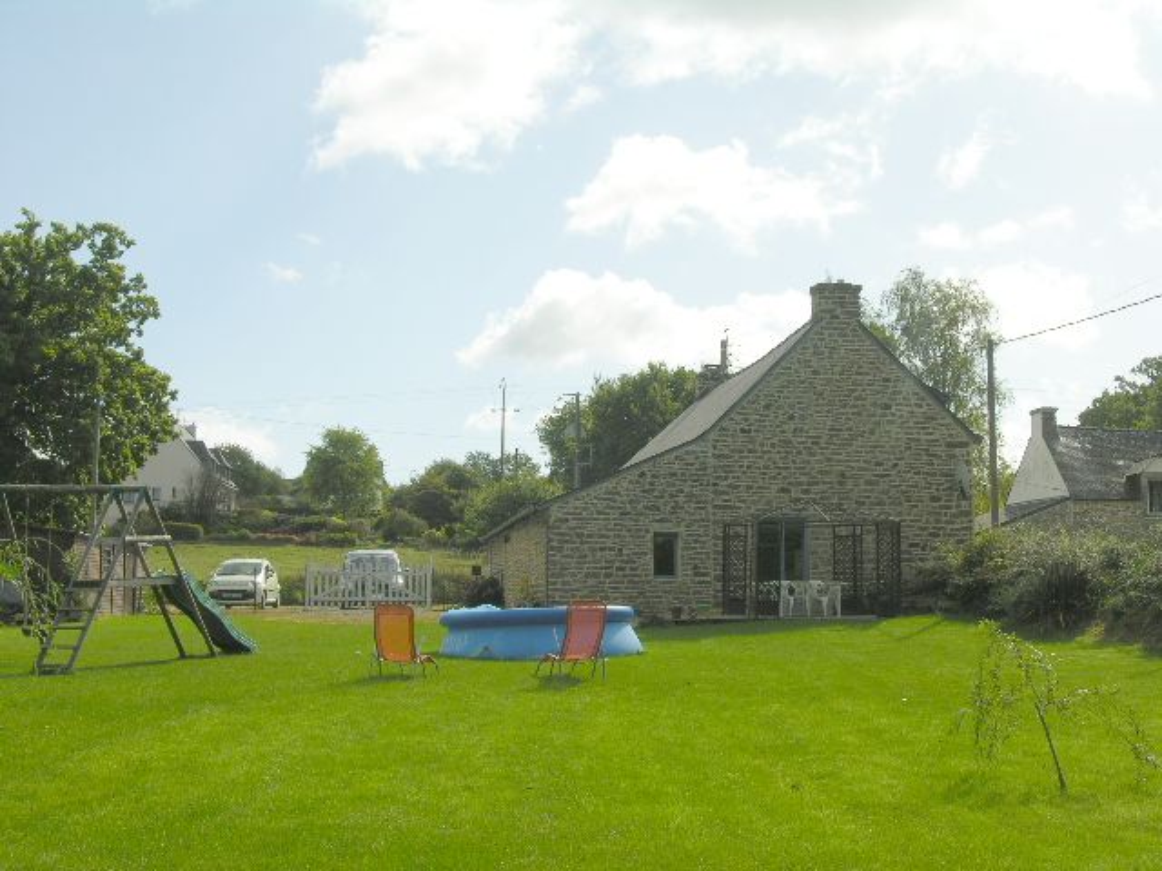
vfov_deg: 30.3
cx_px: 581
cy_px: 436
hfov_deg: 39.7
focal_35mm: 48
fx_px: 1611
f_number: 7
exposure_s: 1/254
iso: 50
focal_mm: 12.3
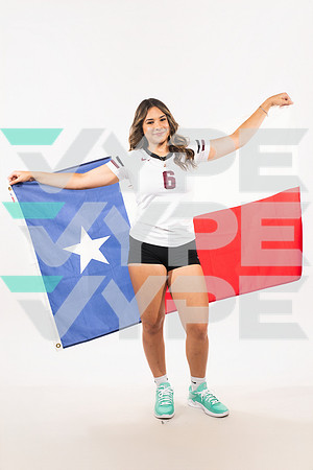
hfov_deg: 31.9
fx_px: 548
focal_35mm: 42
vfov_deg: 46.4
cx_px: 156
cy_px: 235
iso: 500
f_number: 7.1
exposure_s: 1/320
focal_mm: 42
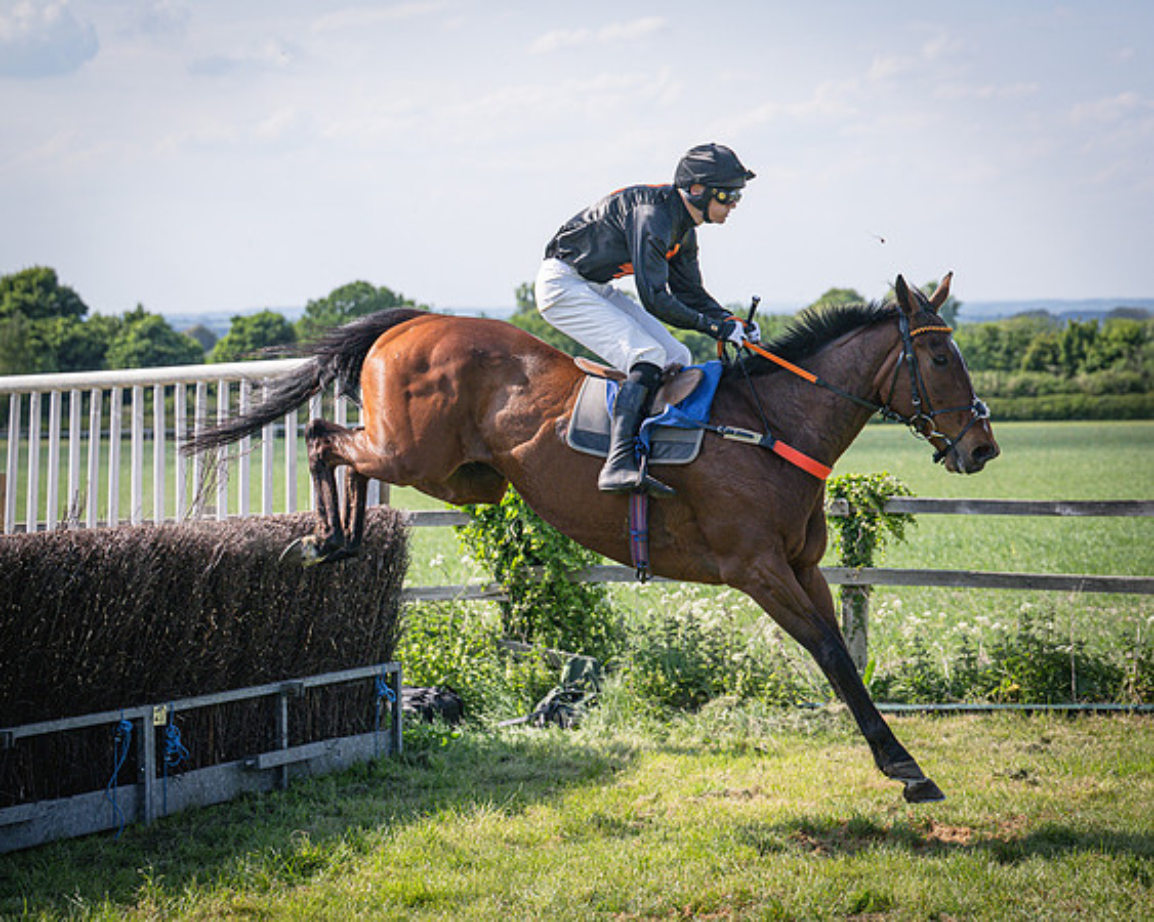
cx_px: 665
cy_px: 470
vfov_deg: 16.1
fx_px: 3266
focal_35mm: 96
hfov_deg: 20.0
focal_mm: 70
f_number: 4
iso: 400
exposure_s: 1/3200
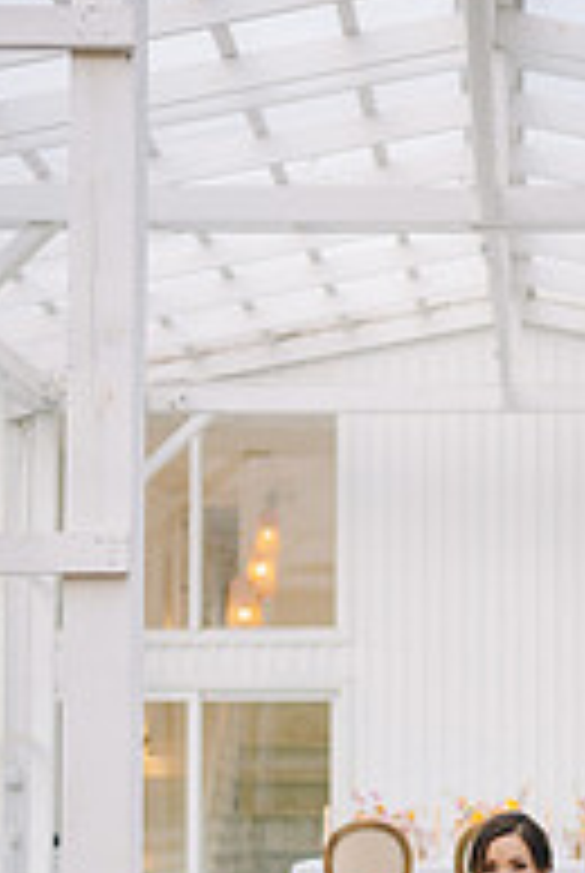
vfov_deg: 24.6
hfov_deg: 16.8
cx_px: 477
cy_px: 693
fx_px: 1967
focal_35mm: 81
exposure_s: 1/400
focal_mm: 35
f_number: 1.8
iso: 320
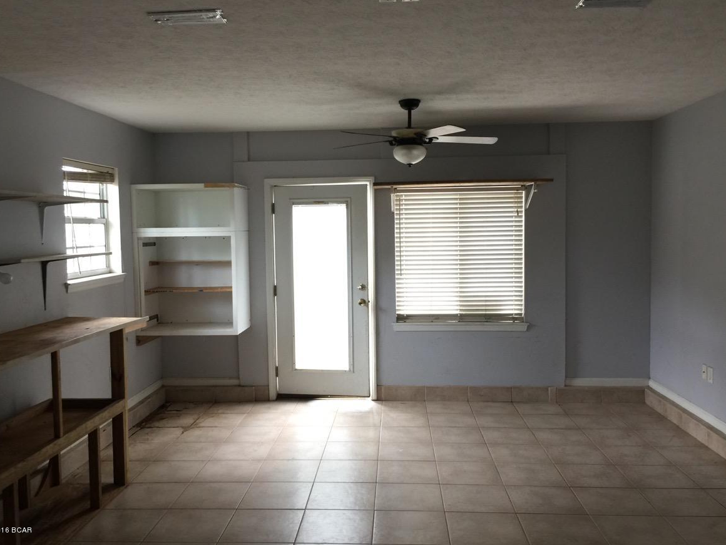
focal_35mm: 30
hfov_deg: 60.0
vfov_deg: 46.8
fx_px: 629
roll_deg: -0.8
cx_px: 358
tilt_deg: +0.6
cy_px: 268
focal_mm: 4.15
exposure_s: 1/15
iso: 40
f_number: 2.2
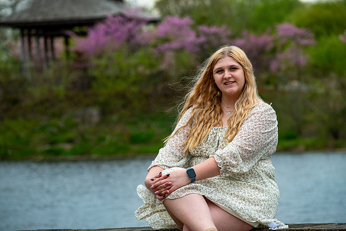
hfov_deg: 9.8
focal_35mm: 210
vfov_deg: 6.5
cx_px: 173
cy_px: 116
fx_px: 2019
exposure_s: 1/400
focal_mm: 140
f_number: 5
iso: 250
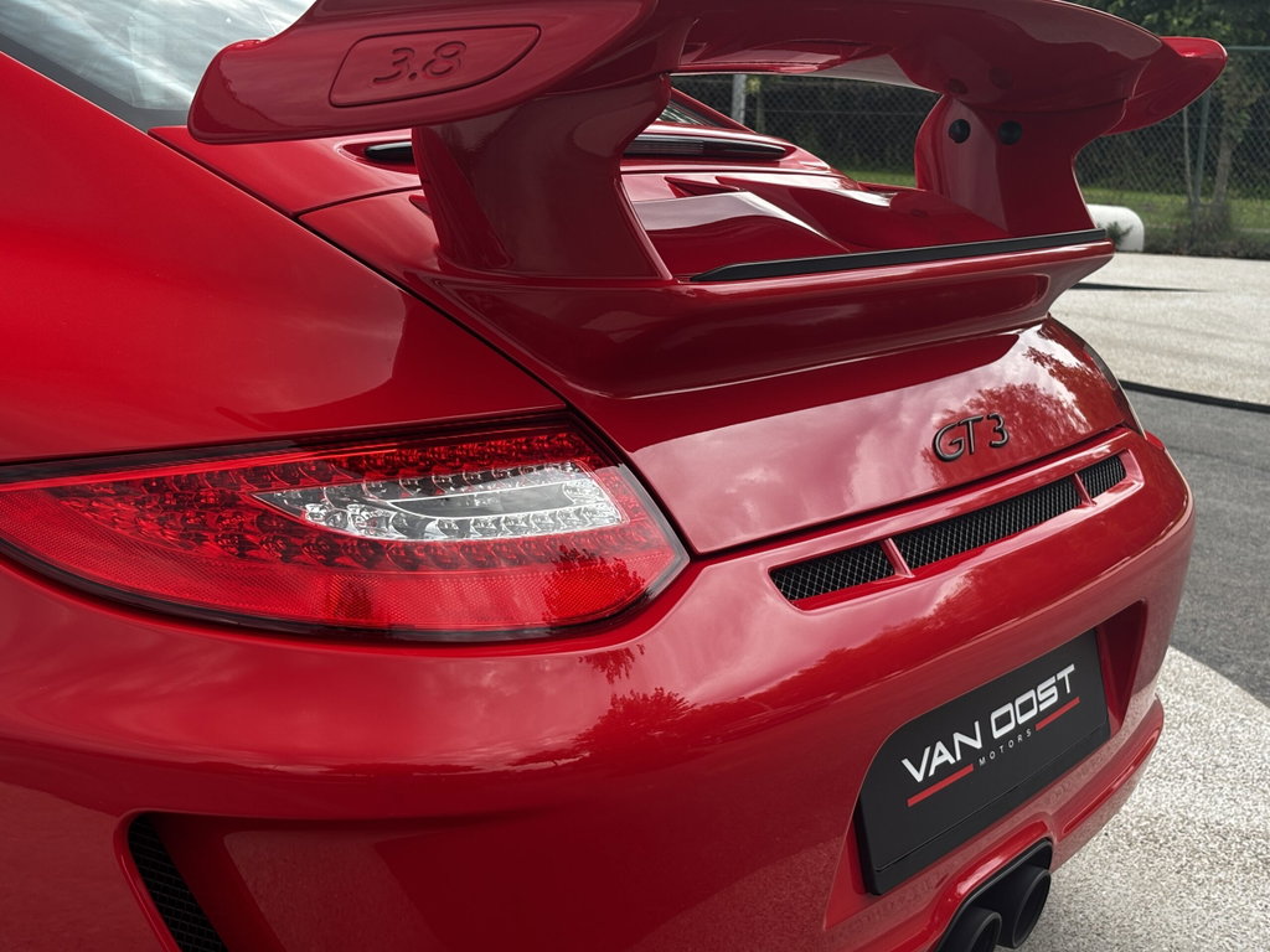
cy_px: 476
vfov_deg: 28.0
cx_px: 635
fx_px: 1908
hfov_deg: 36.8
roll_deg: -2.6
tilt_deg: -10.7
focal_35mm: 52
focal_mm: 5.96
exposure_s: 1/121
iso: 40
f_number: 1.6
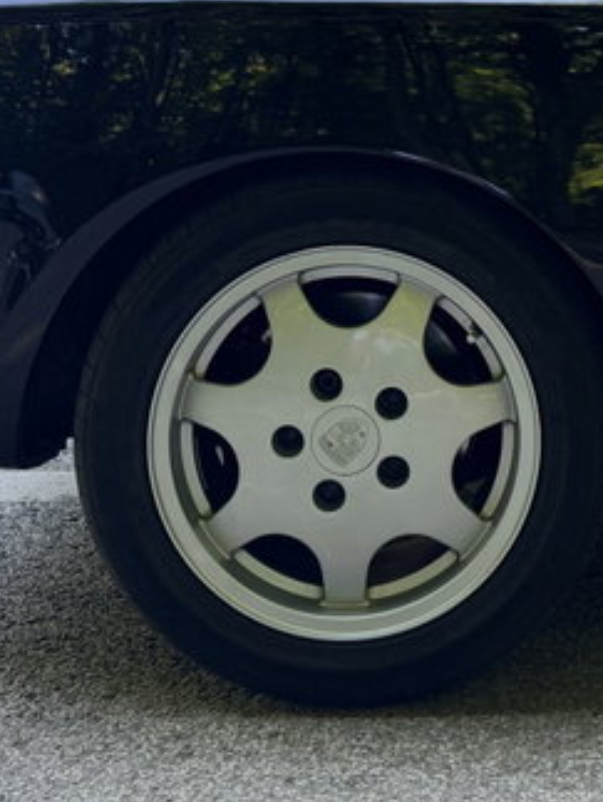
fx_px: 1321
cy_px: 132
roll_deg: -1.8
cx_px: 457
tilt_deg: -2.3
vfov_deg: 32.6
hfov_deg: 25.4
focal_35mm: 57
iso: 100
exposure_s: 1/121
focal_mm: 6.76
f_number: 1.78
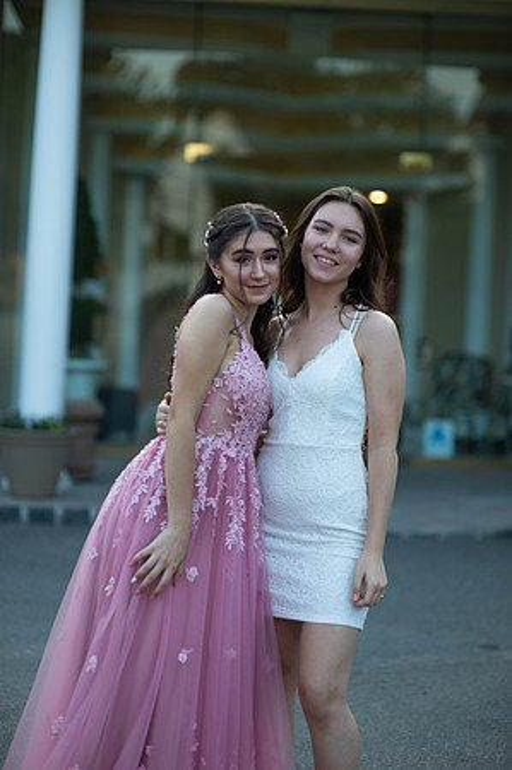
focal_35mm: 85
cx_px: 256
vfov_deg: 23.9
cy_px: 385
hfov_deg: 16.0
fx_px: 1817
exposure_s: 1/1000
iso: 250
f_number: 2
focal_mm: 85
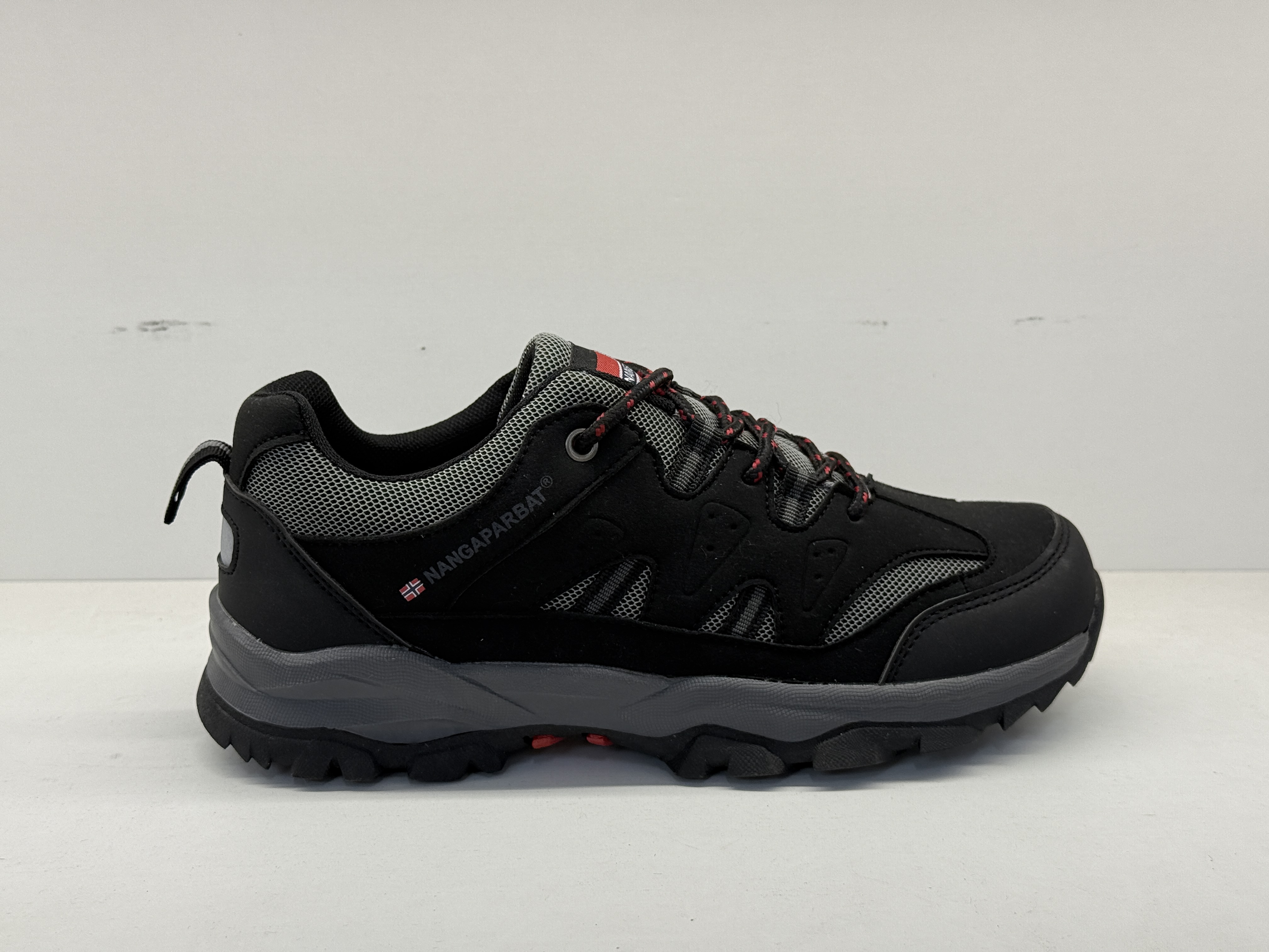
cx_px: 634
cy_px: 476
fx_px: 1760
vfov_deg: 30.3
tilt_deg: -14.3
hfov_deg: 39.7
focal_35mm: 48
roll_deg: -0.5
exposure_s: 1/224
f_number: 1.78
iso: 64
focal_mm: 6.76
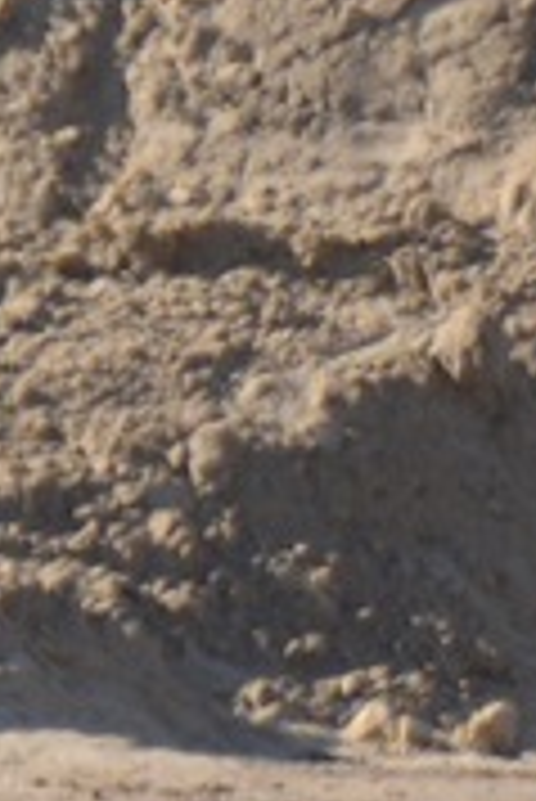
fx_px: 47363
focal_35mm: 2125
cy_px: -632
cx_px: -2099
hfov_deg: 0.6
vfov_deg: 1.0
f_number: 6
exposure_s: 1/500
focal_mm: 210
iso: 200
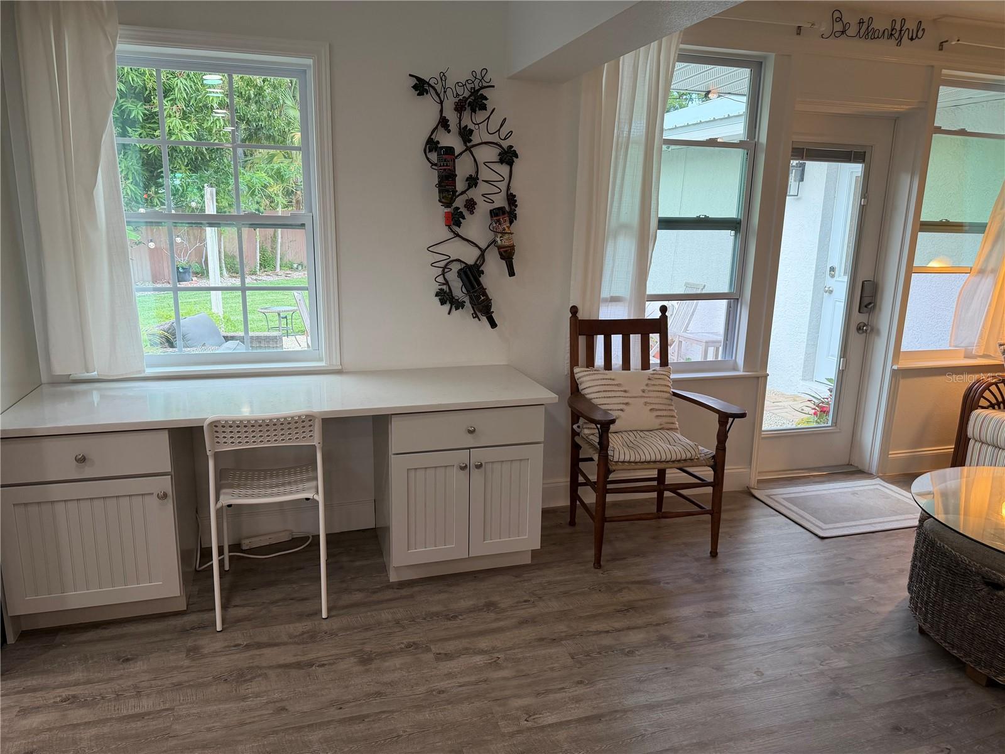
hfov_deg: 71.6
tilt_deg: -13.3
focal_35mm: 24
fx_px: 697
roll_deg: -0.1
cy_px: 377
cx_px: 502
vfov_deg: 56.8
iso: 200
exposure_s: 1/120
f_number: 1.78
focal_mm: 6.76
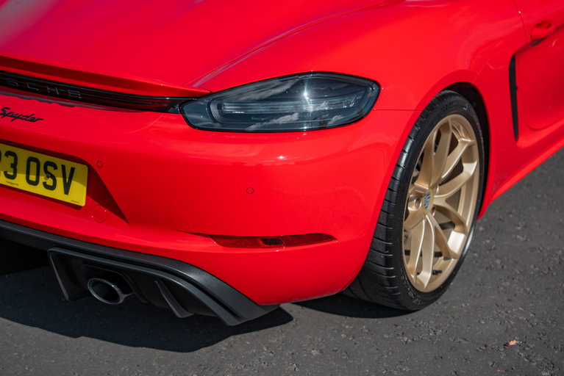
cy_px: 188
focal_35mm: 67
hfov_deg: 30.1
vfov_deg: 20.3
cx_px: 282
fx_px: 1050
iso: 100
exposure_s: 1/1600
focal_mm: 67
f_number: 2.8
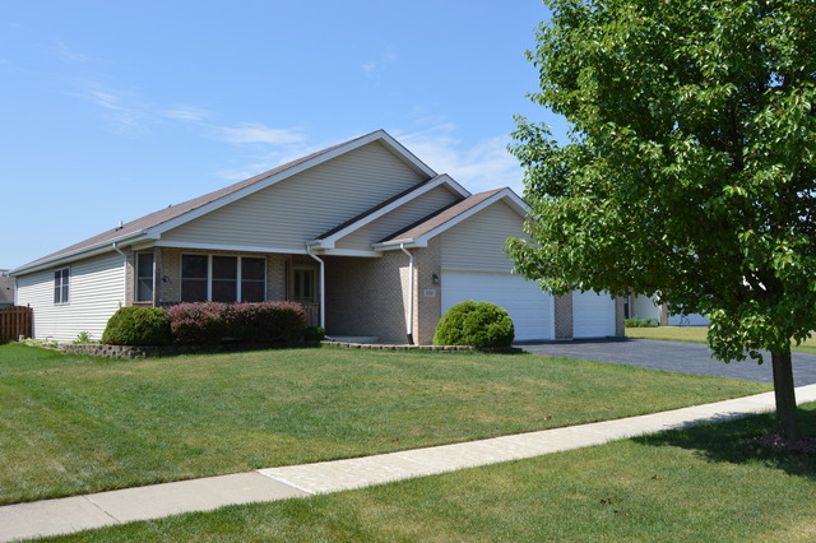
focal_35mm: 33
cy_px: 272
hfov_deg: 57.2
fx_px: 748
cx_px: 408
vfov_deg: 39.9
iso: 100
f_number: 7.1
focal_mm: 22
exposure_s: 1/200
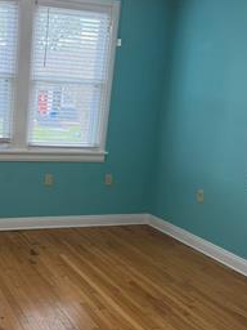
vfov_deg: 42.0
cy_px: 183
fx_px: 428
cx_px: 23
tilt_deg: -8.9
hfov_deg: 30.7
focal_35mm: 45
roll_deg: -2.8
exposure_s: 1/202
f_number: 1.78
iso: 125
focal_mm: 6.76
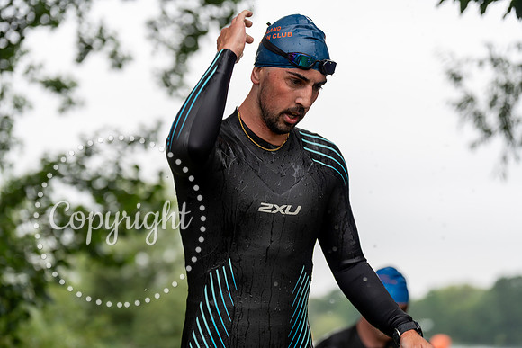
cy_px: 174
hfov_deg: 21.0
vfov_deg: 14.1
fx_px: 1407
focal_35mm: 97
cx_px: 261
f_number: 3.2
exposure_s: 1/400
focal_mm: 97
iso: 320
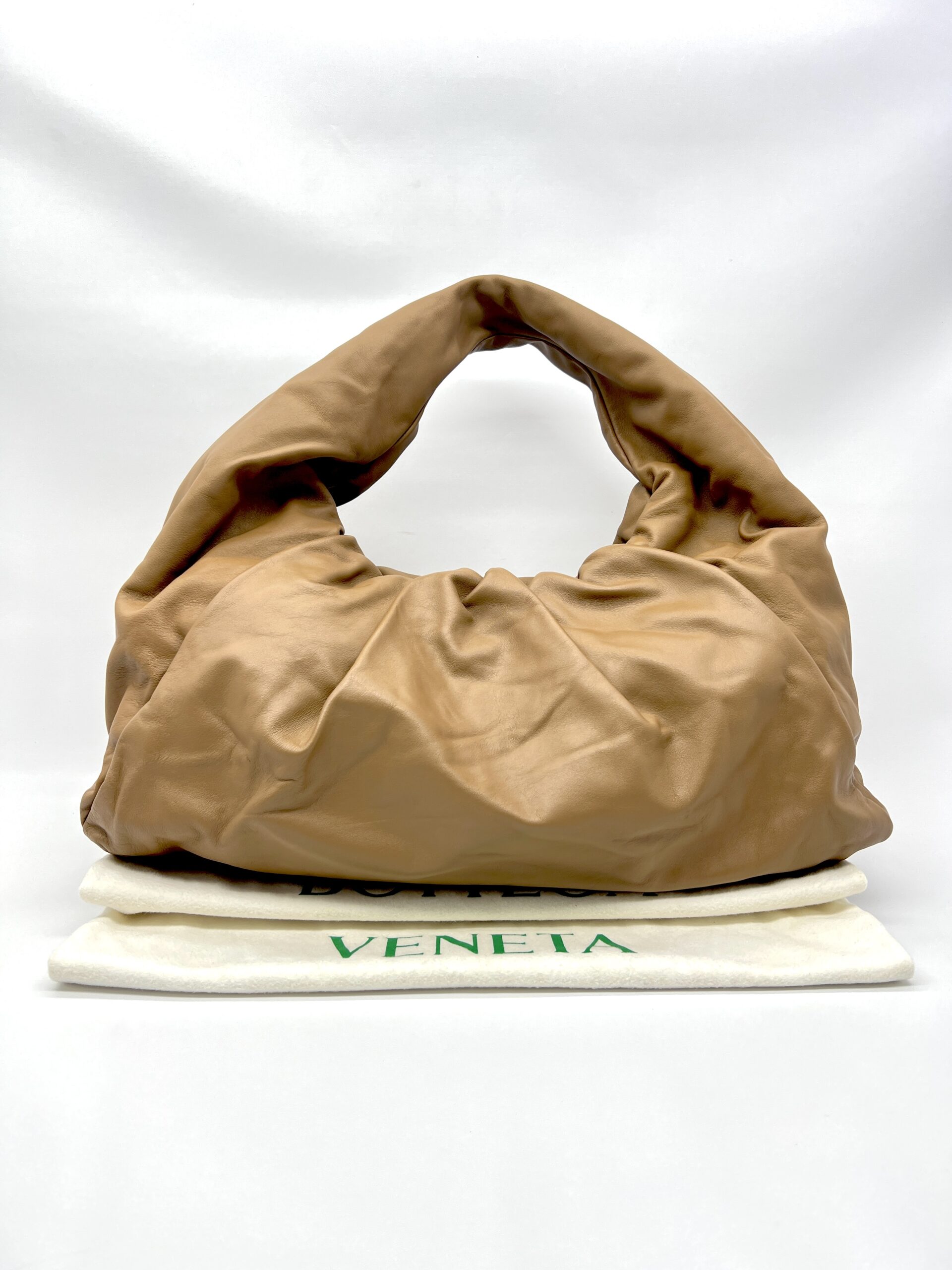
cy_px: 635
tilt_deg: -8.7
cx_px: 476
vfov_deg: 67.3
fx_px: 953
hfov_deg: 53.1
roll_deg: -0.2
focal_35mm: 26
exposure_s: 1/100
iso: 40
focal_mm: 5.7
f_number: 1.5
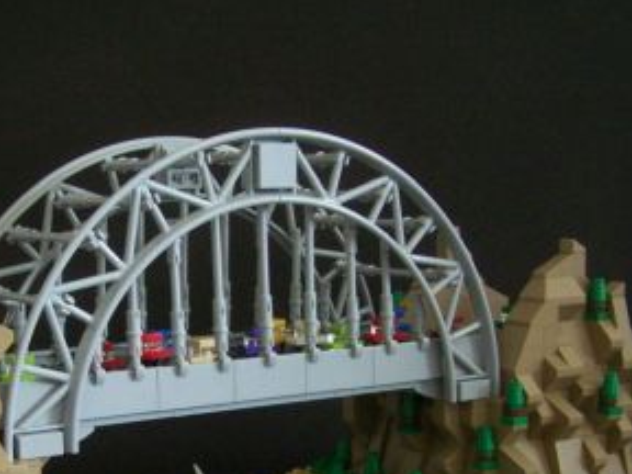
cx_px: 198
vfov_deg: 21.9
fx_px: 1205
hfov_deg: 29.1
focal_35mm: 66
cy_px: 390
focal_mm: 6.3
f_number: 3.2
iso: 200
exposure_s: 1/1.43
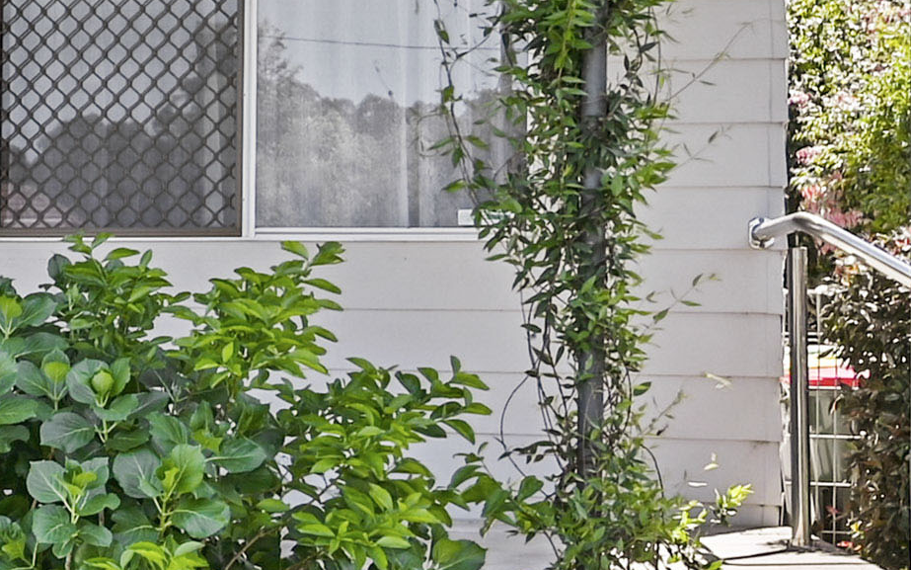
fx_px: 2309
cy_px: 195
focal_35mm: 93
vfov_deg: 14.0
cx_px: -538
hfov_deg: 19.0
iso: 100
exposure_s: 1/125
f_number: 4
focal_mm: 14
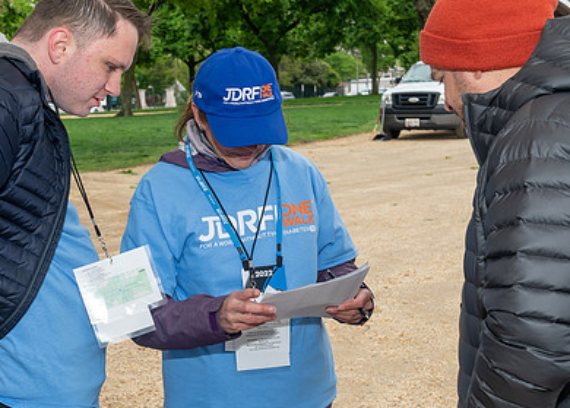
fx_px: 1085
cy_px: 211
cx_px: 205
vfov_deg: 21.3
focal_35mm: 67
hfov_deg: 29.3
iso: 320
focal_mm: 28
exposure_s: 1/250
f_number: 5.6
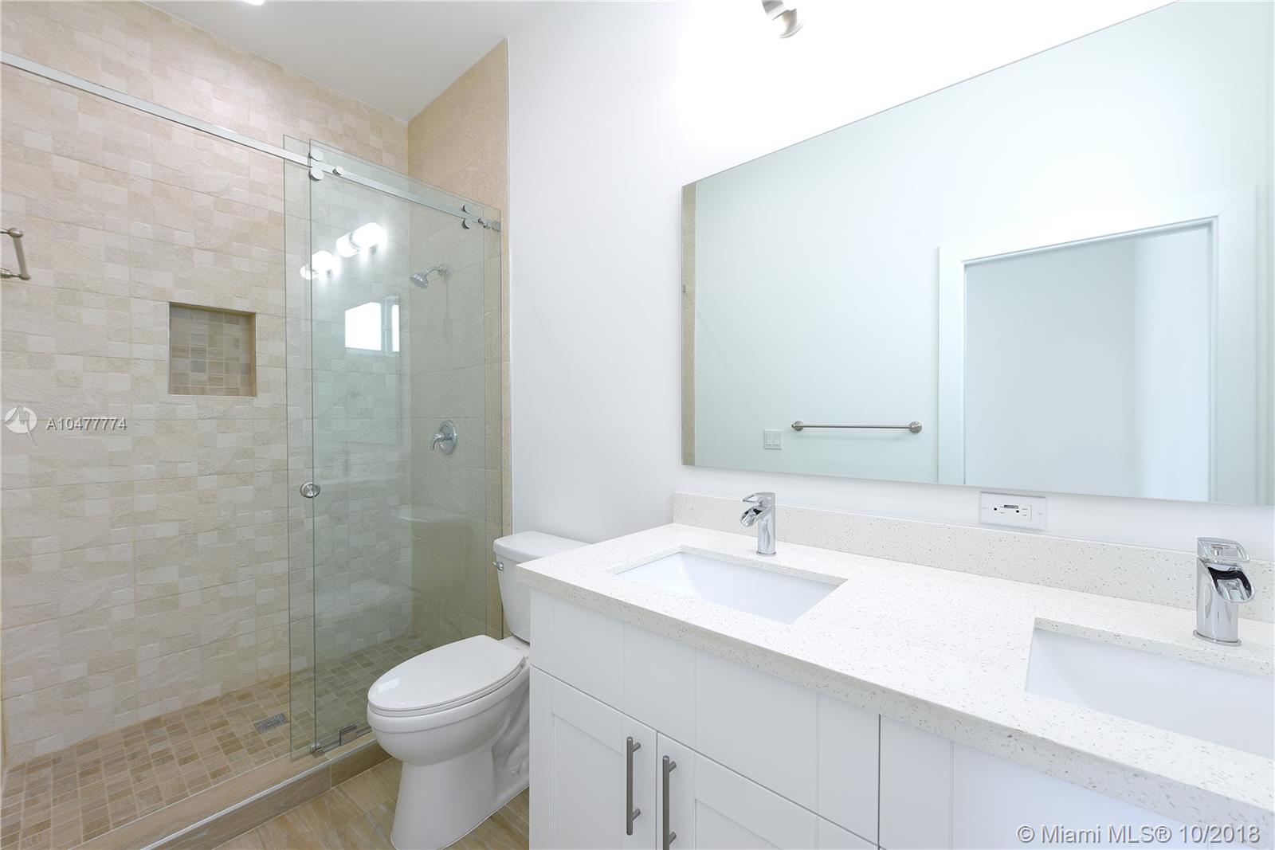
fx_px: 496
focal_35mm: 14
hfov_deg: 104.2
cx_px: 638
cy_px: 425
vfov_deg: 81.2
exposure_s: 1/5
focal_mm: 14
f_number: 8
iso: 50
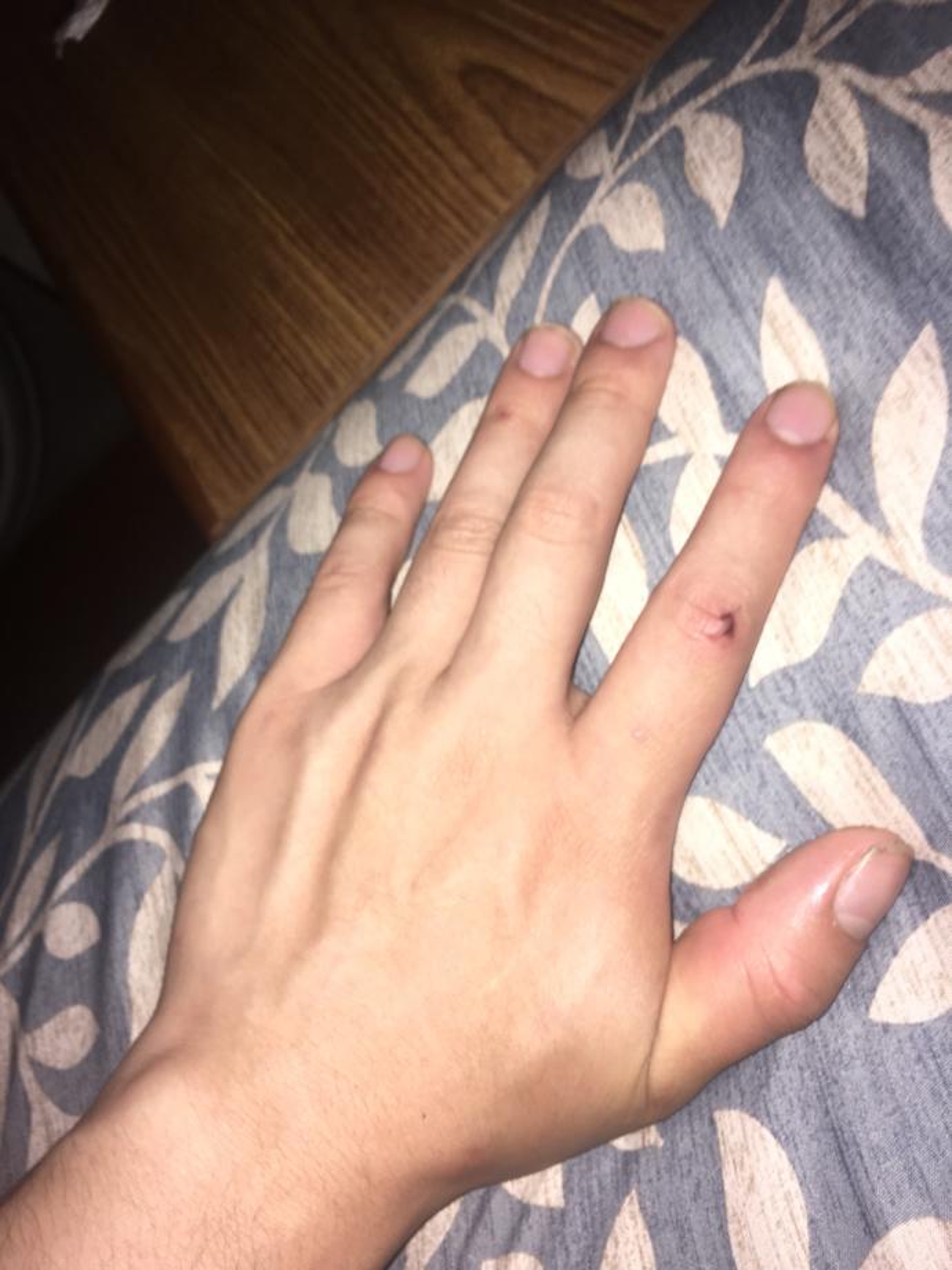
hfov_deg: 48.2
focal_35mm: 29
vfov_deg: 61.7
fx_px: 1063
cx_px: 476
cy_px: 635
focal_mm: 4.15
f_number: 2.2
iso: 25
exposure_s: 1/41
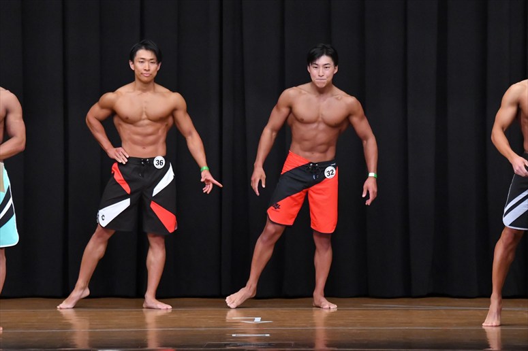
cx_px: 264
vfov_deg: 5.7
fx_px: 3518
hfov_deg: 8.6
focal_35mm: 240
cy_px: 176
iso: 8000
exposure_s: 1/400
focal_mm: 160
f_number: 5.6
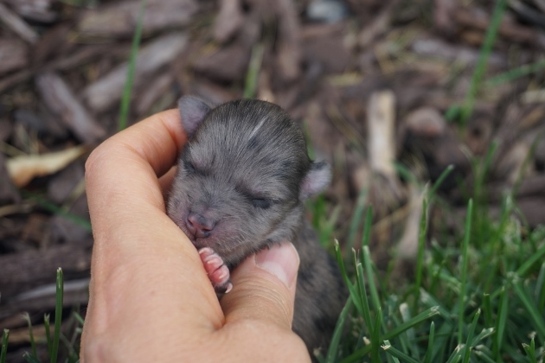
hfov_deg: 31.0
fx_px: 984
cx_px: 275
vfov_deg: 20.9
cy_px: 179
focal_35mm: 65
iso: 125
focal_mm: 43
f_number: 5.6
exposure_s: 1/80
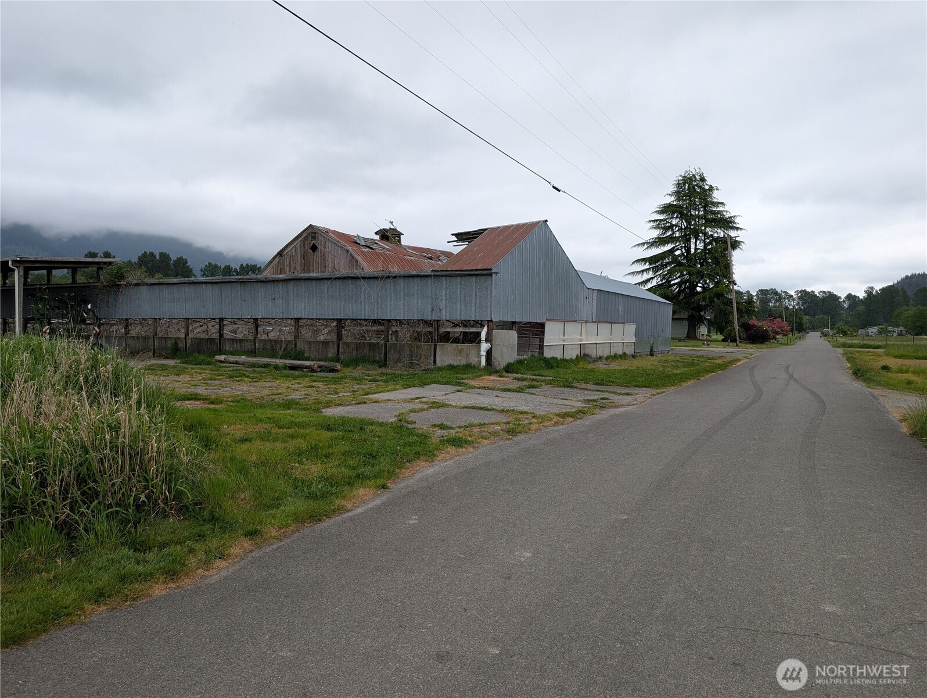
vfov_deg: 56.9
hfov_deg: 71.5
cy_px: 349
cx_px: 464
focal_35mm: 24
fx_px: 643
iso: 21
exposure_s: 1/573
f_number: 1.68
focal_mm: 6.9
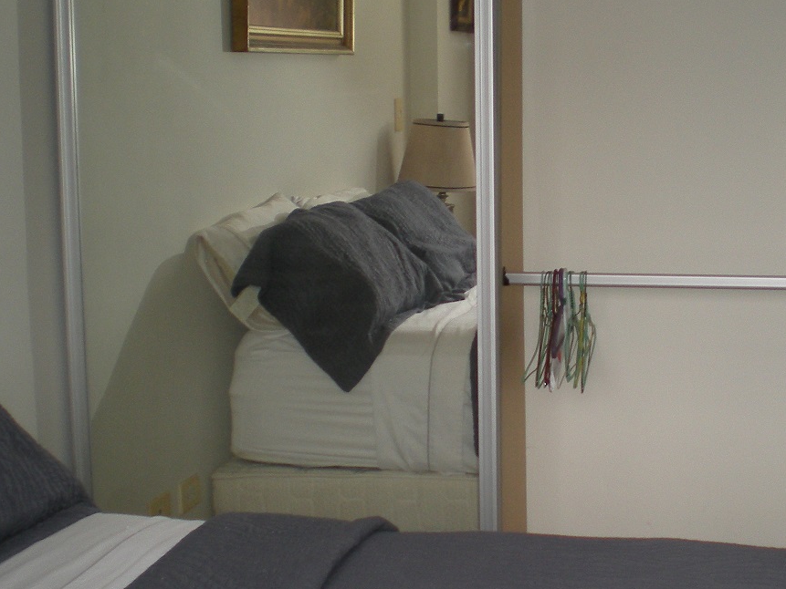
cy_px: 292
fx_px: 1635
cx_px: 598
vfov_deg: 20.4
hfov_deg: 26.6
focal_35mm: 72
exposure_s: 1/30
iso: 91
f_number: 3.1
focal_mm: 6.3
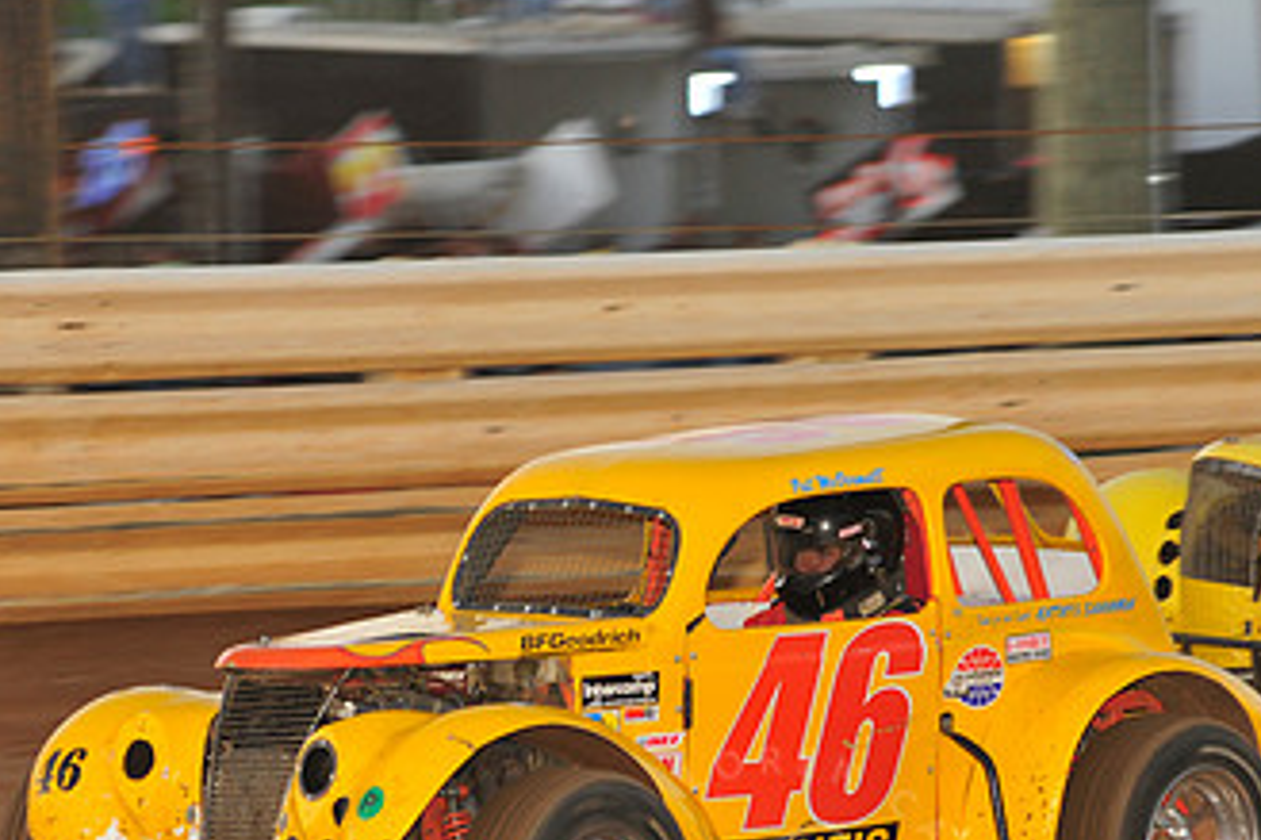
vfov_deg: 3.9
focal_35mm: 353
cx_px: 770
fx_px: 12358
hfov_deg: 5.8
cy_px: 625
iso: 800
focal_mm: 200
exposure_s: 1/320
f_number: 6.3
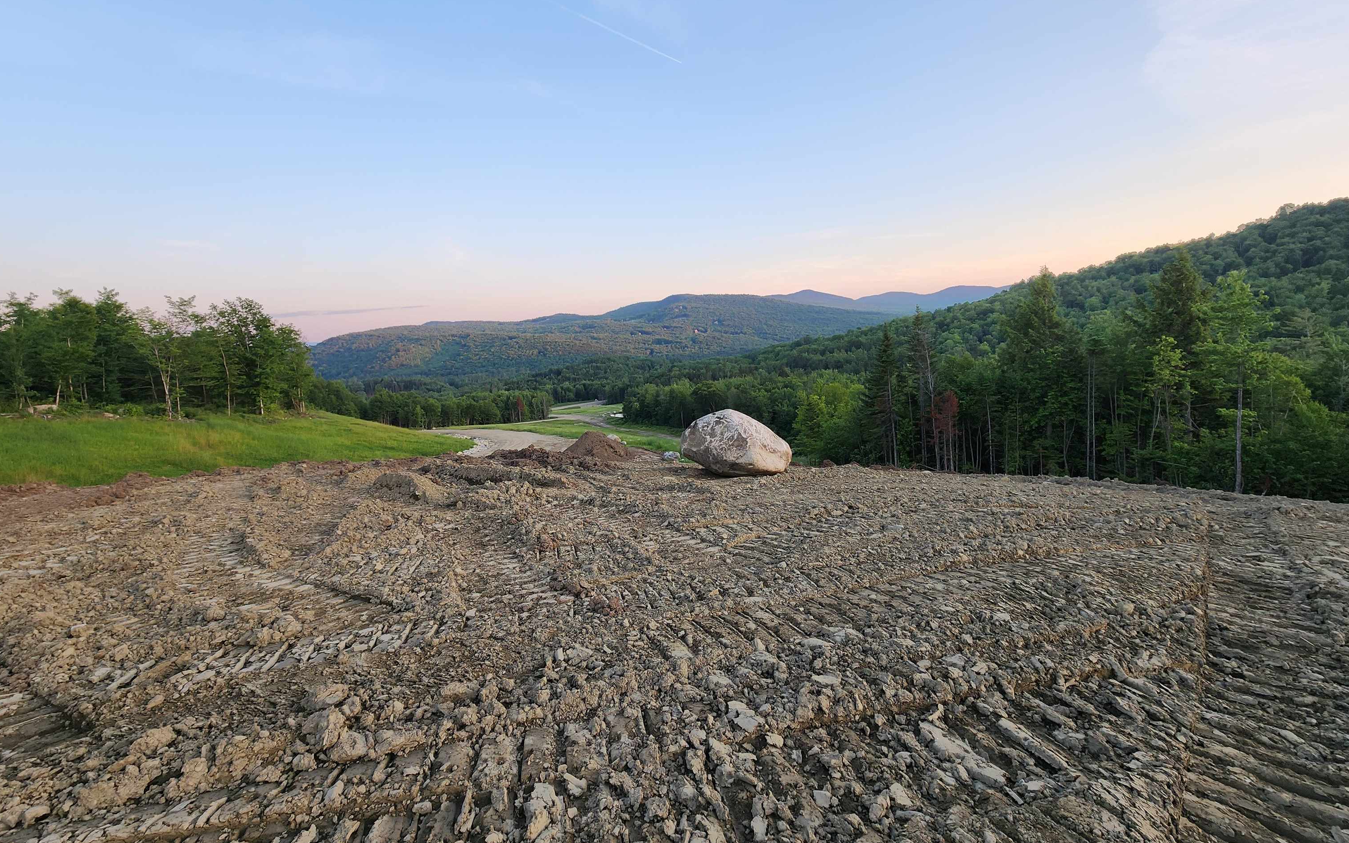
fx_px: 515
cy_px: 376
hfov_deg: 105.3
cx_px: 681
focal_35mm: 14
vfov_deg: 78.4
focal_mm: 2.2
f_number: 2.2
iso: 50
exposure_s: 1/171
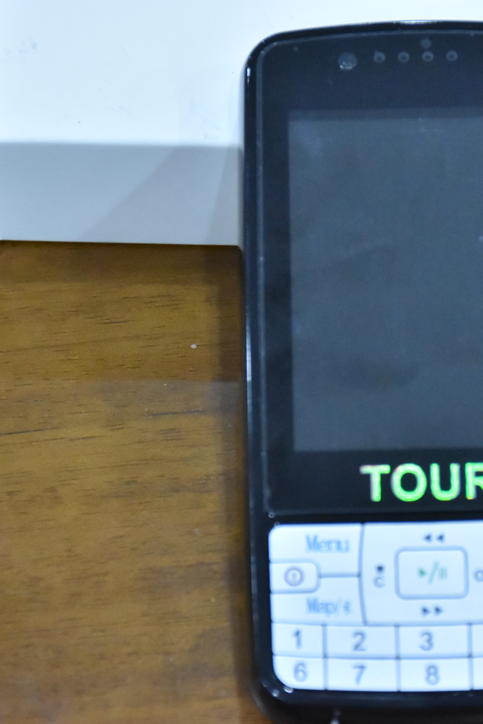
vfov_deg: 11.4
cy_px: 361
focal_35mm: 181
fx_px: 3642
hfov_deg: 7.6
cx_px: 403
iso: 4500
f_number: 5.3
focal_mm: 80
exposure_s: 1/125
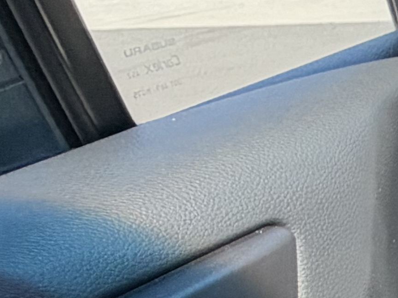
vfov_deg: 15.4
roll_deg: +0.1
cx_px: 1210
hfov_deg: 11.3
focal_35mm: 93
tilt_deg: -30.8
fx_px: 1069
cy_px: 338
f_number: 2.2
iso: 50
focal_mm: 2.22
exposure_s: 1/310
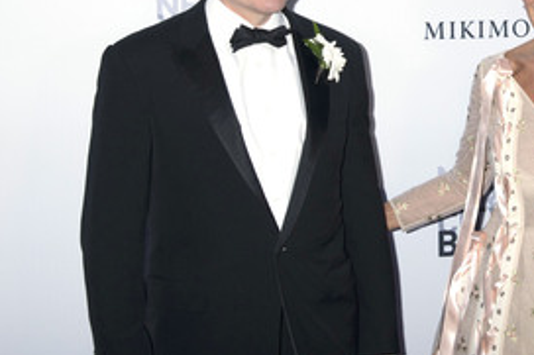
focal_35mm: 83
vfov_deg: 16.4
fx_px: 1230
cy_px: 129
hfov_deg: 24.2
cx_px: 409
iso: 640
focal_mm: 50
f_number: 6.3
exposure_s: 1/200
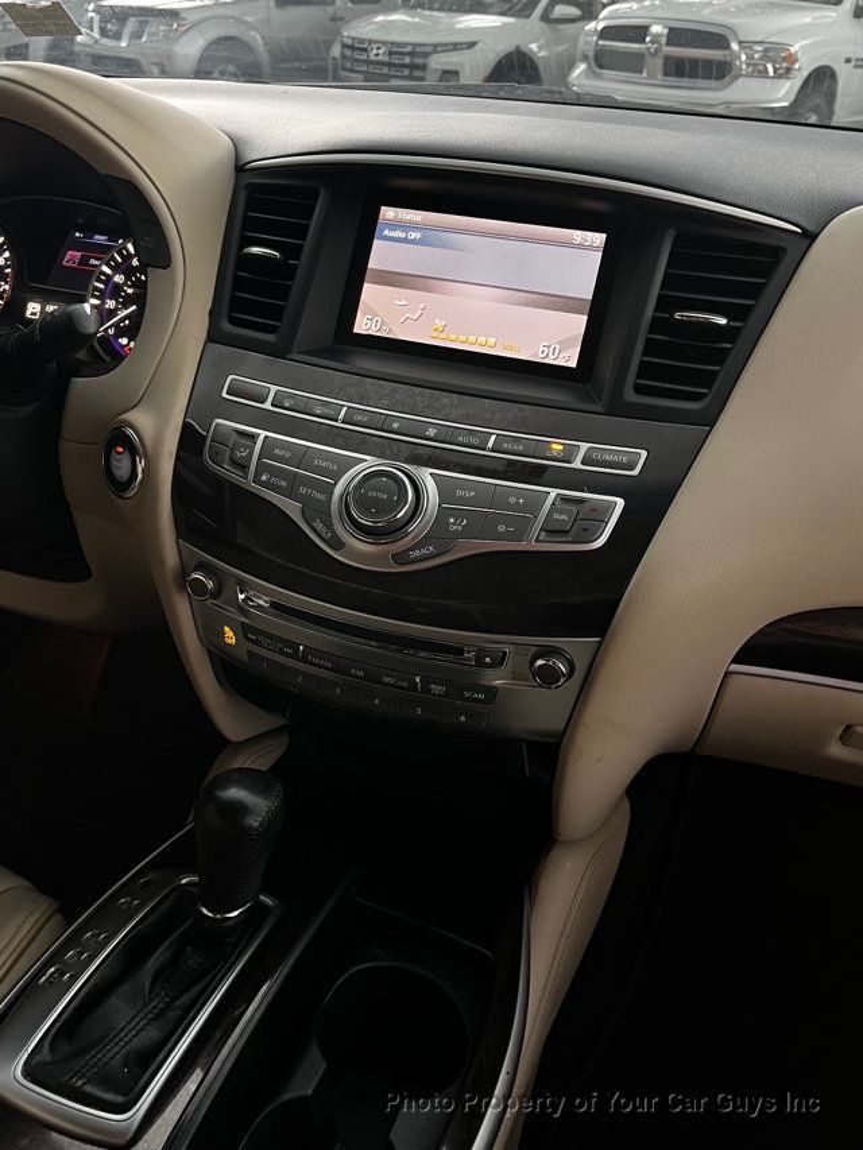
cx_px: 432
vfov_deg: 67.3
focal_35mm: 26
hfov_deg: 53.1
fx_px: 864
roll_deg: -1.9
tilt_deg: -28.7
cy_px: 575
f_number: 1.6
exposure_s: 1/55
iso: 160
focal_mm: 5.1
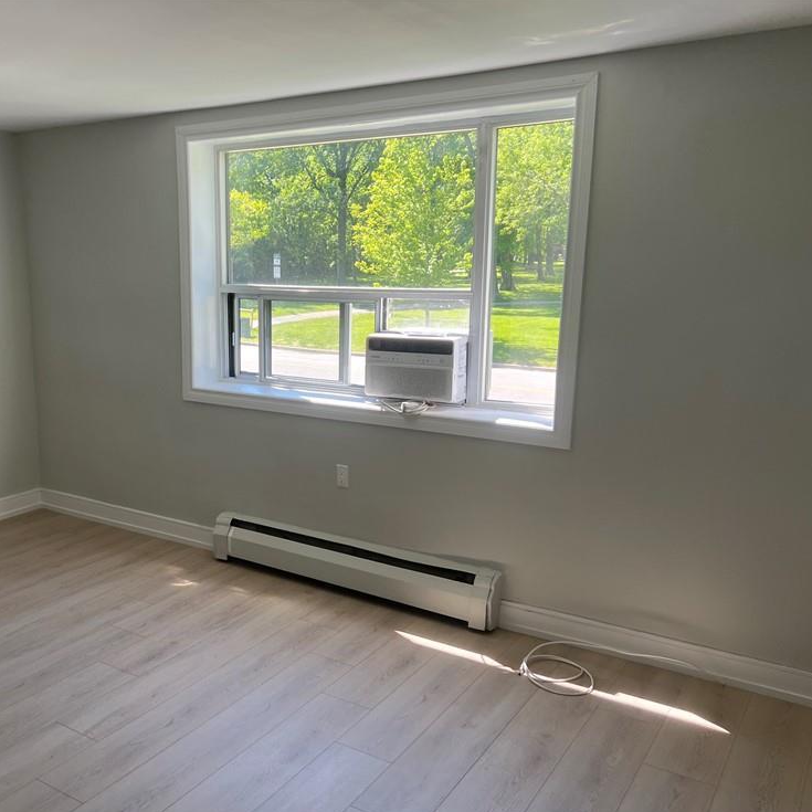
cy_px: 420
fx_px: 849
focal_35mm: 32
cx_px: 281
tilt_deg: -9.9
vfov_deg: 51.1
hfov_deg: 50.3
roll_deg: +0.0
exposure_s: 1/268
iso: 40
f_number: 1.5
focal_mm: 5.7
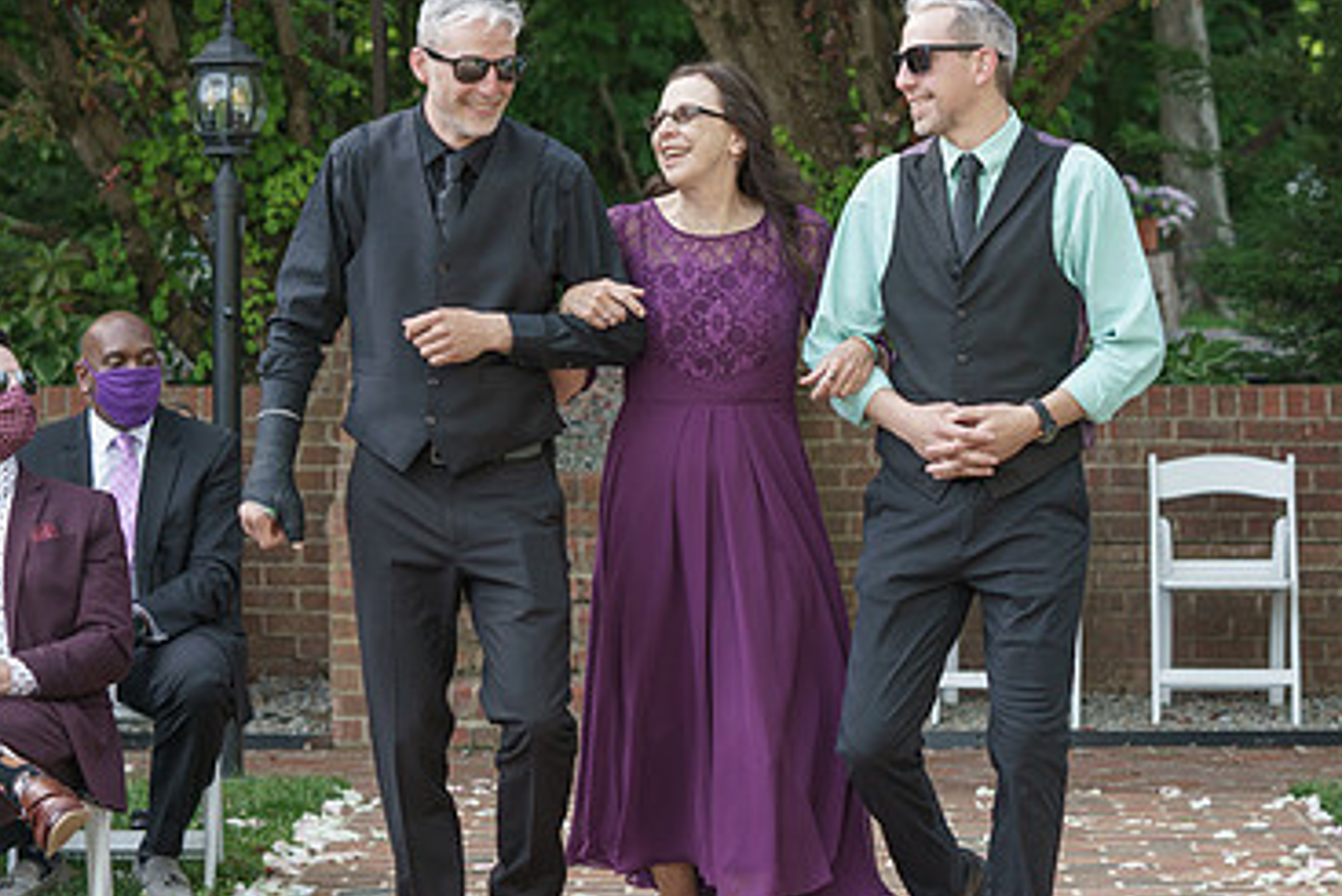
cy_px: 428
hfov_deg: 17.5
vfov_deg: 11.7
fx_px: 4363
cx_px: 727
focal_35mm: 117
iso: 250
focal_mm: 70
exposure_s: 1/200
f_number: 4
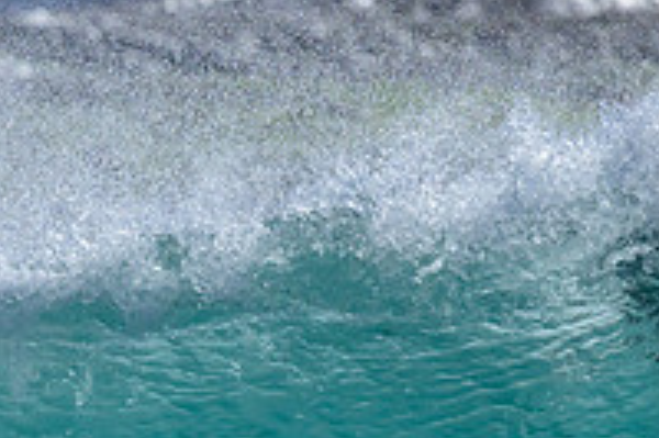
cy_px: 564
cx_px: 29
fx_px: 50115
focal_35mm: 2740
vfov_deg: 0.5
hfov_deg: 0.8
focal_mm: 800
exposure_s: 1/2000
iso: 2000
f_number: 6.3
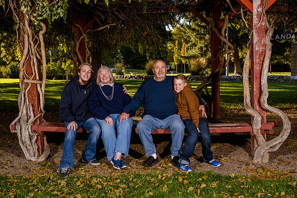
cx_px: 115
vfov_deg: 33.0
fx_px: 334
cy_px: 90
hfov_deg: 47.5
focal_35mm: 41
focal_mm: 32
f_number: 8
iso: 500
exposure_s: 1/200
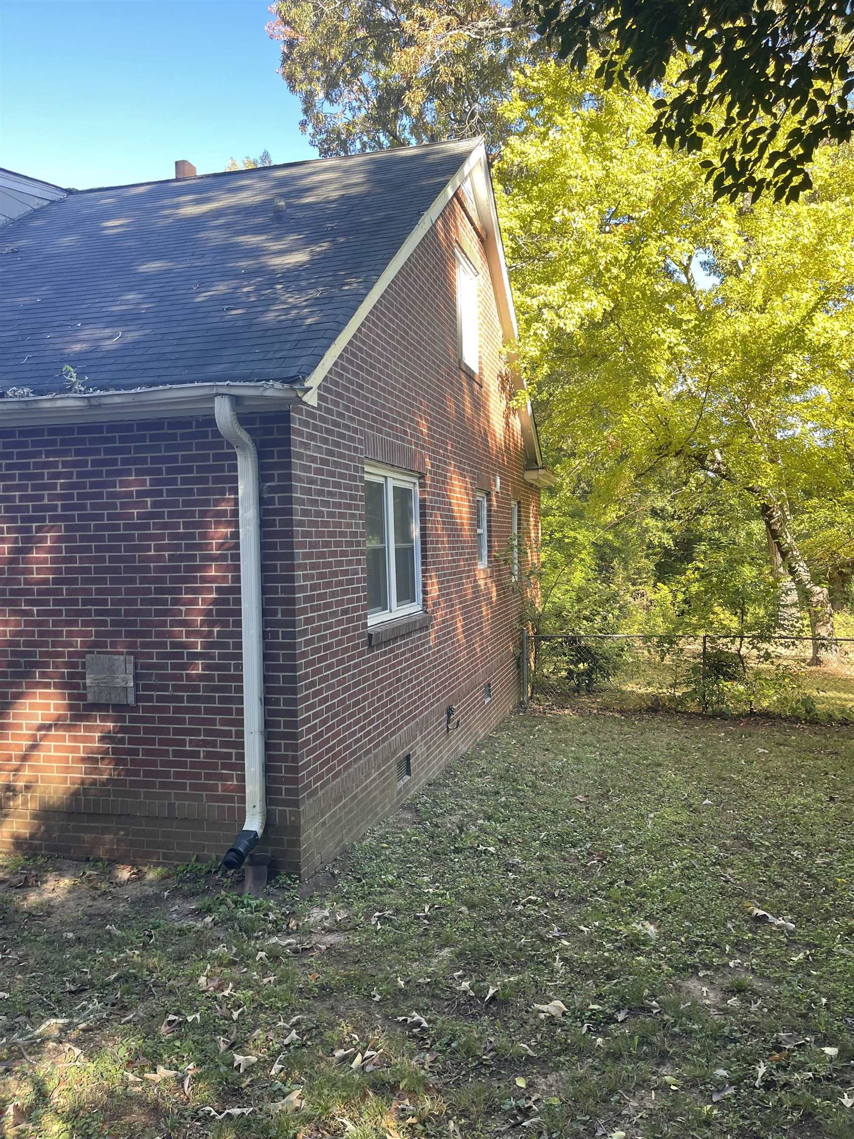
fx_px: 822
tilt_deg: -1.1
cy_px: 570
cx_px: 427
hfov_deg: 54.9
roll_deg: +2.5
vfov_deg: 69.4
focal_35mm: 25
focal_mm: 5.1
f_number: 1.6
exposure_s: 1/129
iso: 32
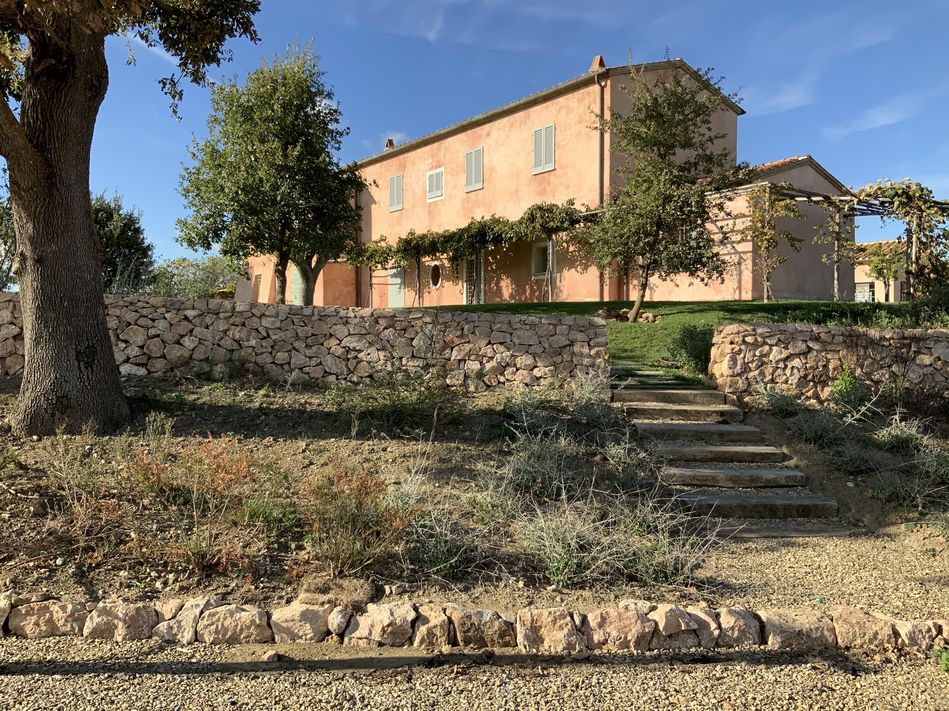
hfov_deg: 61.7
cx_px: 474
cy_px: 356
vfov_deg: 48.2
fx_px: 795
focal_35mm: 29
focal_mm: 3
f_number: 1.8
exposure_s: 1/1144
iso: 16
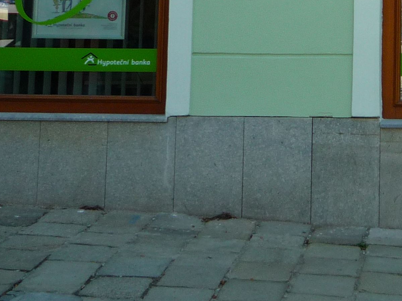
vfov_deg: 15.4
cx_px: 498
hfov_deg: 20.0
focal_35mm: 91
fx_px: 1057
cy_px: -92
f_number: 4
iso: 100
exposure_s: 1/250
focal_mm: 5.2
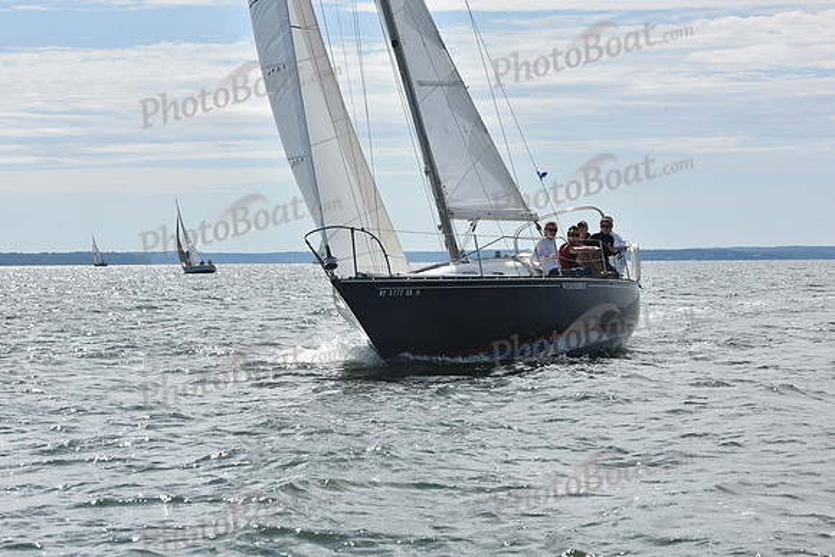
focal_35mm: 100
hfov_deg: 20.4
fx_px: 2320
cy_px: 278
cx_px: 418
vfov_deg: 13.7
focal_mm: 100
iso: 320
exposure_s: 1/1000
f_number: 11
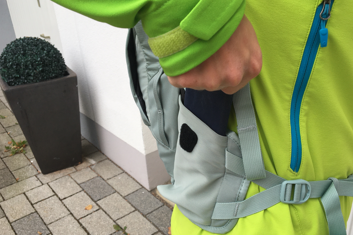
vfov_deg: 37.7
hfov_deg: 54.3
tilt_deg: -28.6
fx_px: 343
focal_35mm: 35
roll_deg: +2.9
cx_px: 196
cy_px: 137
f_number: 2.2
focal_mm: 4.15
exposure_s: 1/427
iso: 25
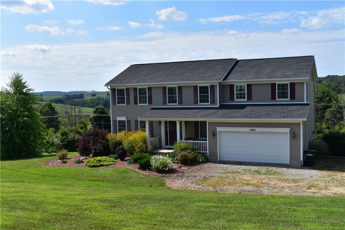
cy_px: 115
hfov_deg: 49.6
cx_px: 172
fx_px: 374
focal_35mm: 39
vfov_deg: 34.2
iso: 320
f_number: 11
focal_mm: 26
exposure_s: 1/500
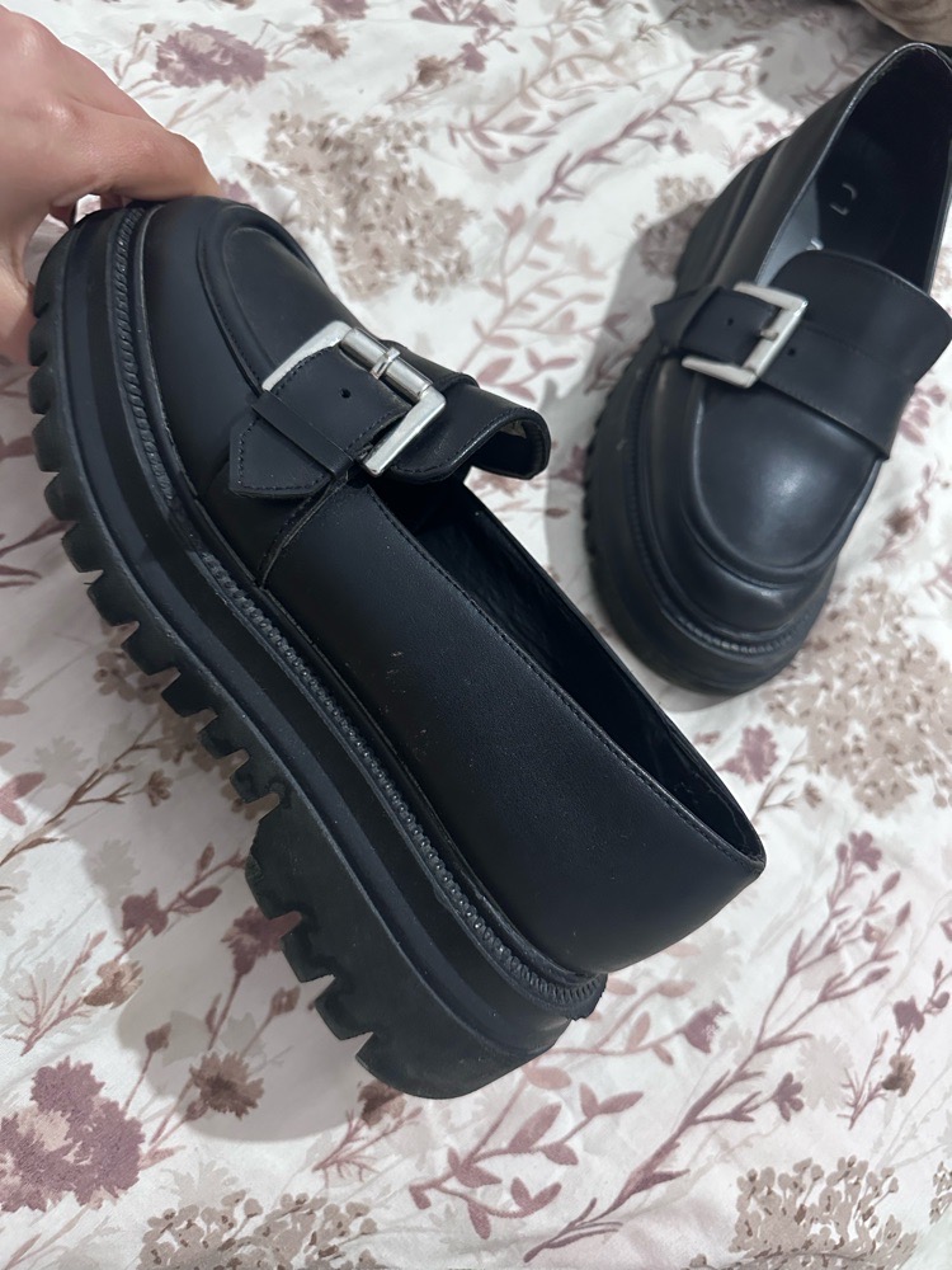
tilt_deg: -63.3
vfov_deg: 71.6
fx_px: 880
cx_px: 476
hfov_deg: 56.8
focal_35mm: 24
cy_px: 635
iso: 640
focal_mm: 6.86
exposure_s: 1/33
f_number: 1.78
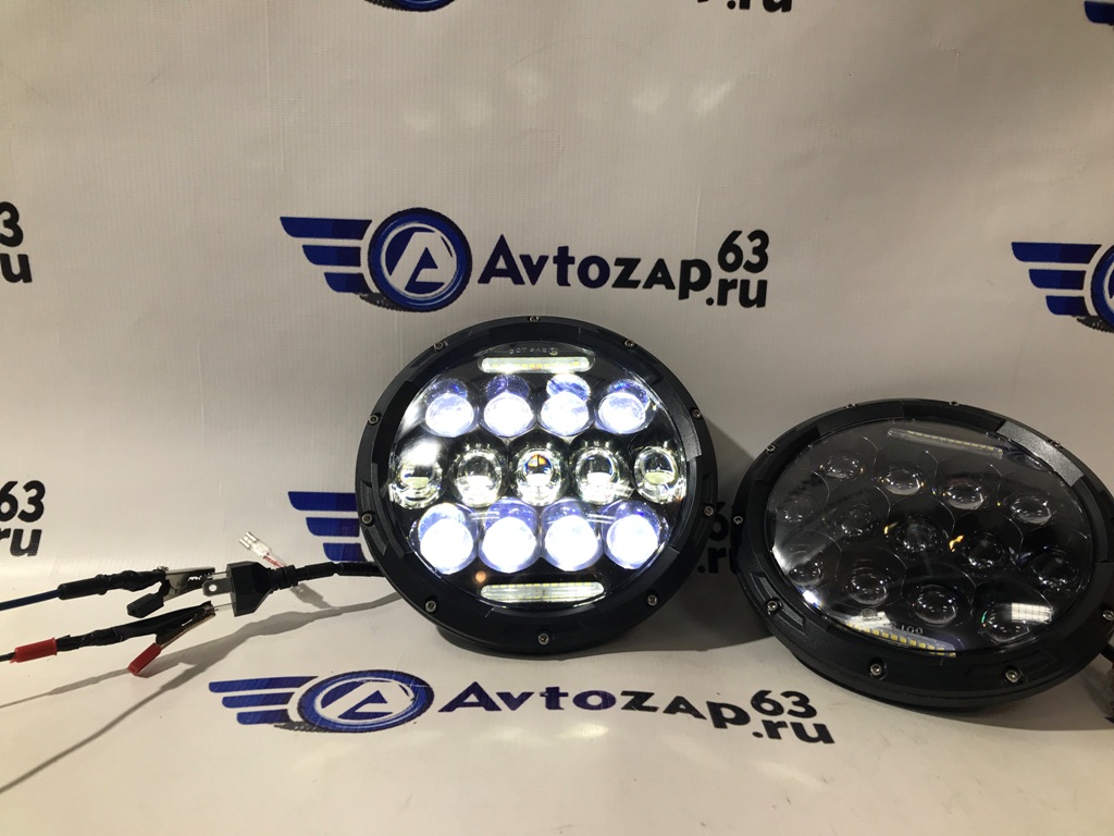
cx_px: 557
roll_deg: -2.3
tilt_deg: -11.5
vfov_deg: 49.7
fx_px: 901
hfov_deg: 63.4
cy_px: 418
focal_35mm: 28
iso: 32
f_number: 1.8
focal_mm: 3.99
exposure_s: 1/100
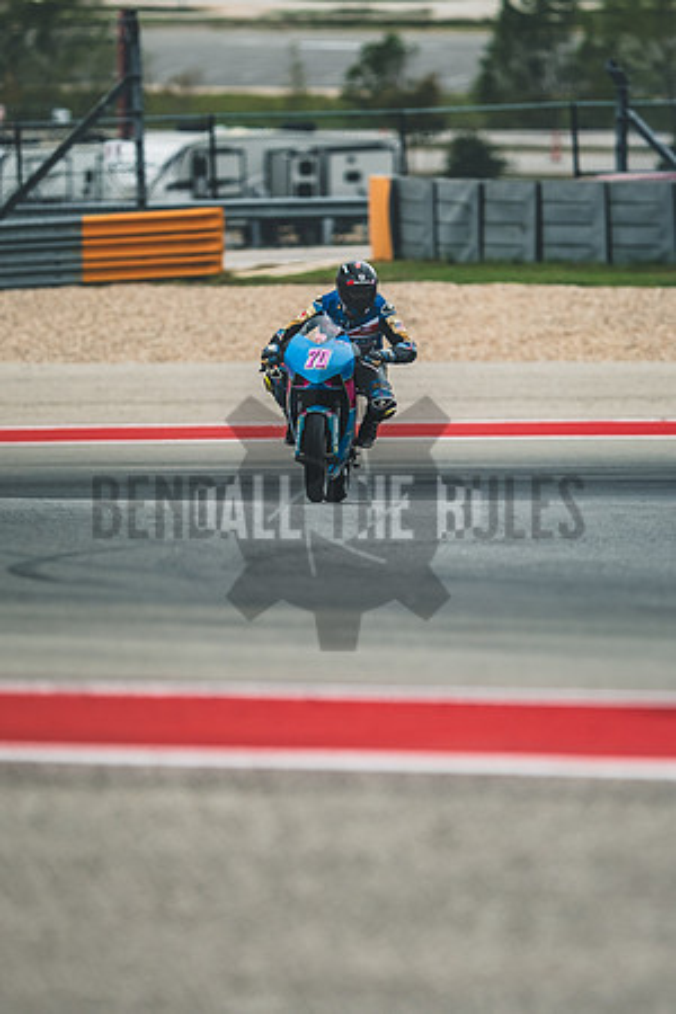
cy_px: 507
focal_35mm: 450
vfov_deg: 4.6
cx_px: 282
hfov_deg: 3.1
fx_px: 12674
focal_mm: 200
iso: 320
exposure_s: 1/1600
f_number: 2
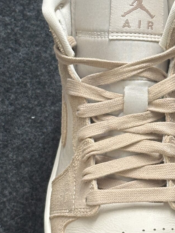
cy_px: 122
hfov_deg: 10.1
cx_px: 213
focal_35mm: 145
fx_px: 977
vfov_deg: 13.6
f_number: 1.78
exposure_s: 1/33
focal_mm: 6.86
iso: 200
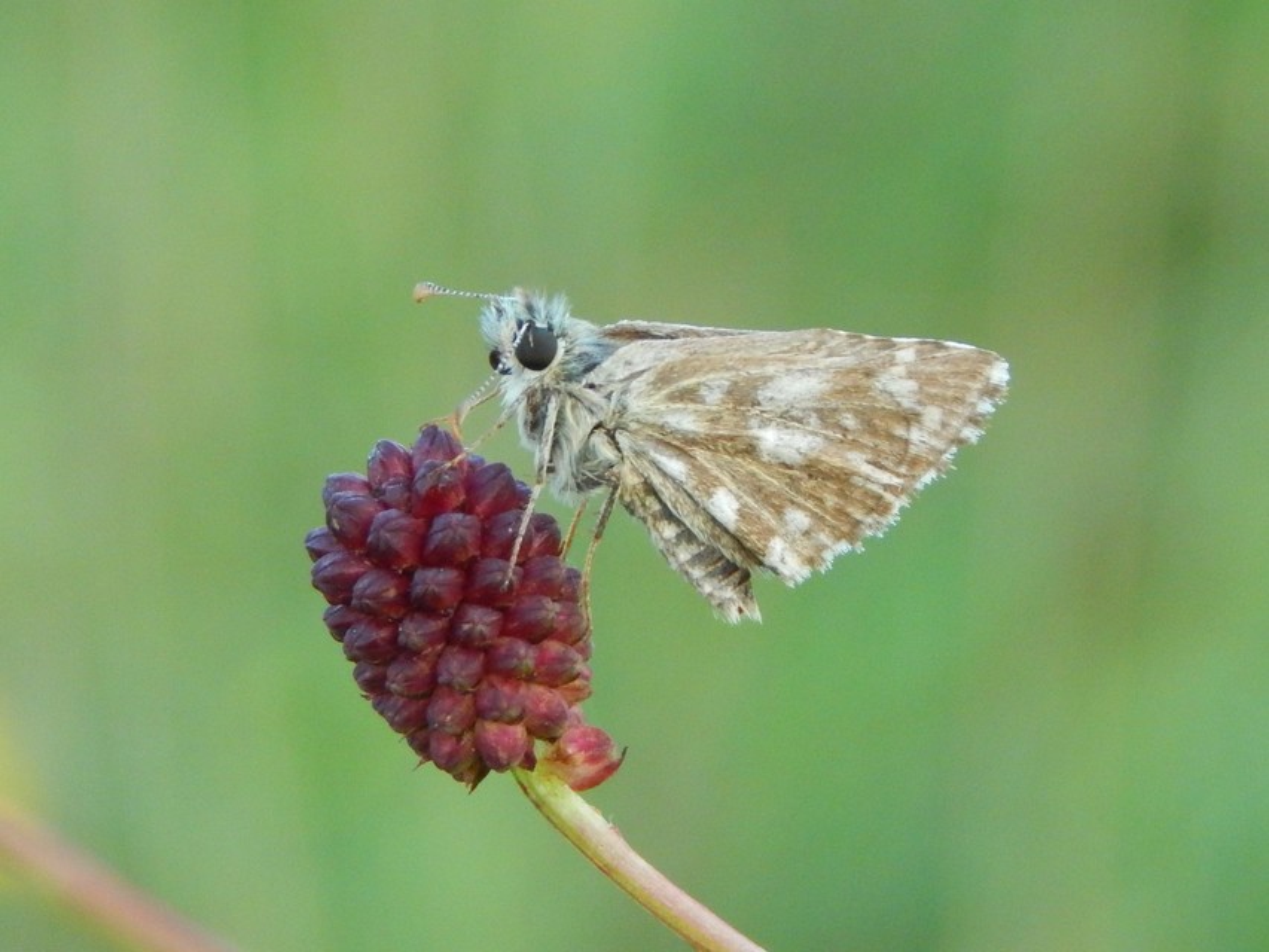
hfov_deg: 9.6
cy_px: 476
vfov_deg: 7.2
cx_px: 634
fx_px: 7590
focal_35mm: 207
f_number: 5.4
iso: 400
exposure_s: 1/80
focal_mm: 37.1
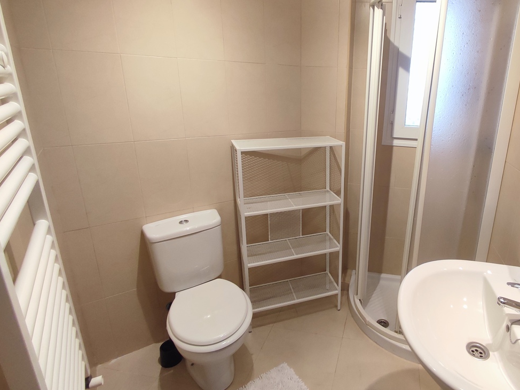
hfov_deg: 76.9
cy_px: 179
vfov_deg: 63.4
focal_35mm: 21
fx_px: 316
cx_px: 338
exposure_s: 1/50
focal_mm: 1.65
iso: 185
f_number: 2.2
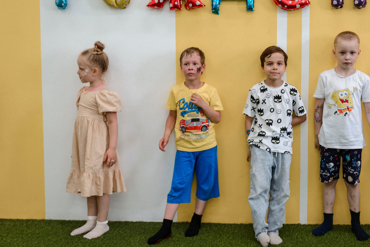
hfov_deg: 40.8
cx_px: 235
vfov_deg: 28.0
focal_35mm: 48
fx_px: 494
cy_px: 96
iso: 100
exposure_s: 1/200
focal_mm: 35
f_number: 2
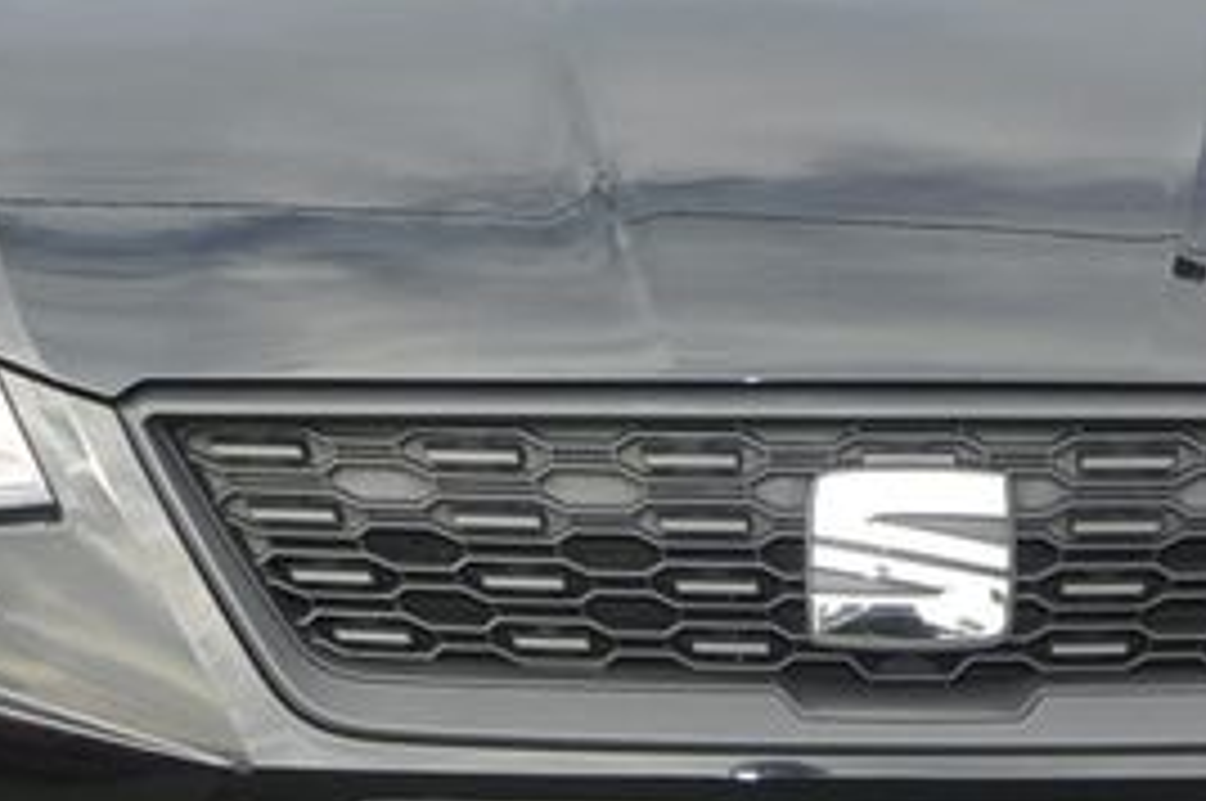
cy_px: 398
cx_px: 765
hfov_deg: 18.4
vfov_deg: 12.3
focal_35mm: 111
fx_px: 3714
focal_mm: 11
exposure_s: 1/250
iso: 160
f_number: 6.3
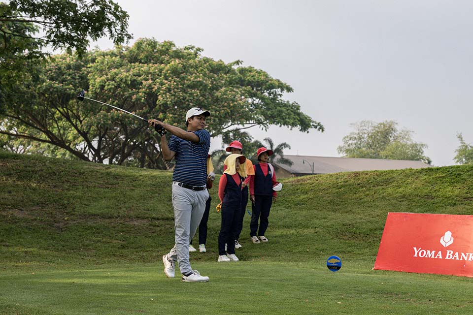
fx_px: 920
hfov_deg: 28.8
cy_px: 158
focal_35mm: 70
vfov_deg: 19.5
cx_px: 236
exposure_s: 1/2500
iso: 4500
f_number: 8
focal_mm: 70
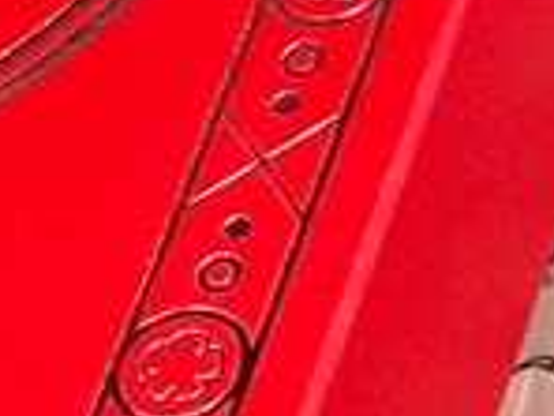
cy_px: 285
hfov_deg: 14.0
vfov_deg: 10.5
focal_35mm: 141
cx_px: 404
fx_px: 2257
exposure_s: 1/120
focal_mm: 5.7
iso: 64
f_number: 1.5
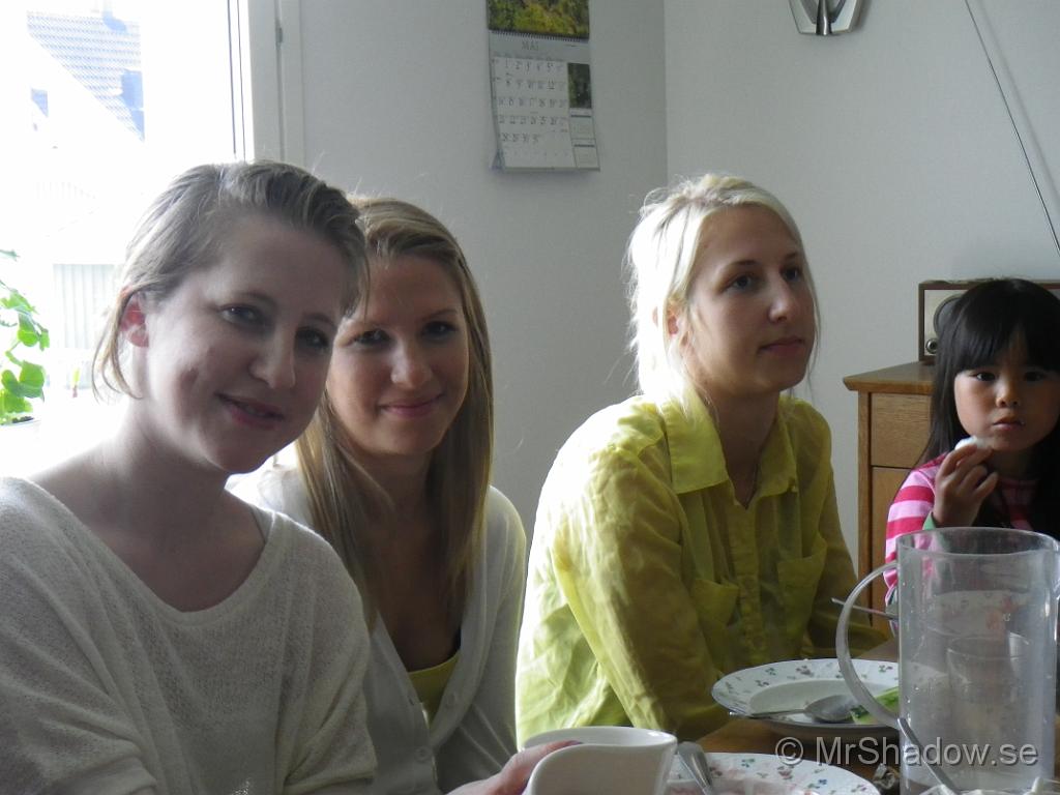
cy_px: 398
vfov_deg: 23.7
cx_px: 530
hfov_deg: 31.2
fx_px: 1899
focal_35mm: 62
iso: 320
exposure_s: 1/80
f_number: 4.6
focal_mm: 11.1
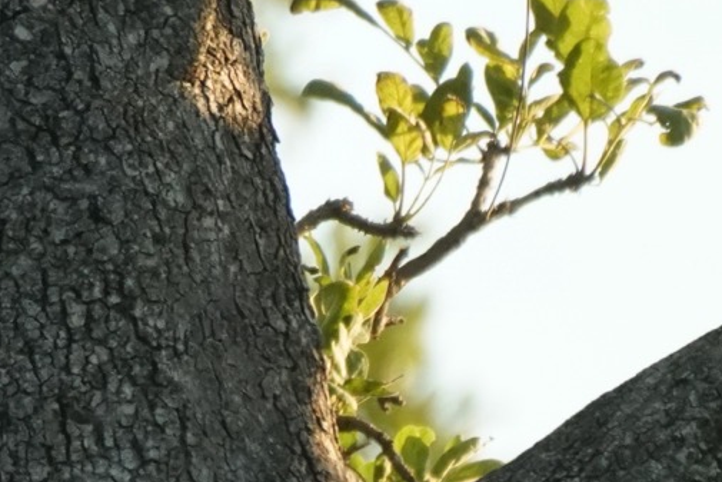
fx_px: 76289
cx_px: -928
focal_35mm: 3803
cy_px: 355
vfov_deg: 0.4
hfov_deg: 0.5
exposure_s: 1/500
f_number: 11
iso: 3200
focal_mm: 800
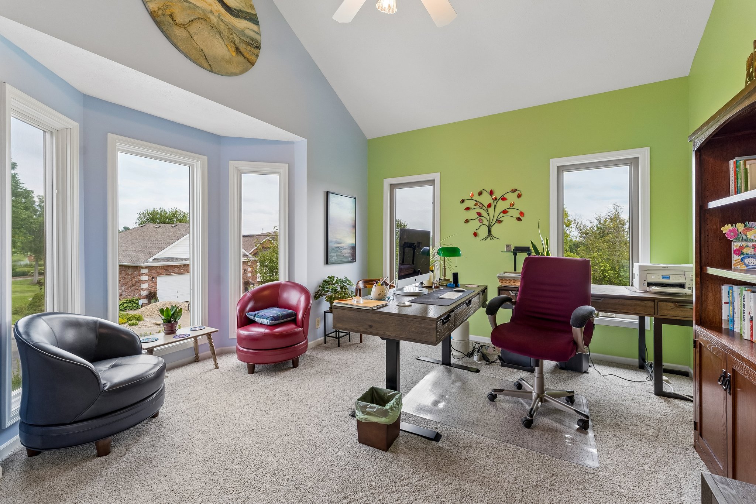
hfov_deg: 101.5
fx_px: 309
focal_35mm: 15
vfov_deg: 78.4
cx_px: 378
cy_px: 252
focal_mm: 14.7
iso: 500
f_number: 6.3
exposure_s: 1/50
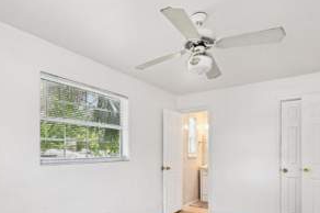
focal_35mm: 23
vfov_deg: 53.2
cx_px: 163
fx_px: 204
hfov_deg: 76.1
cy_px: 152
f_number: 8
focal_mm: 14
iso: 400
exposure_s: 1/25
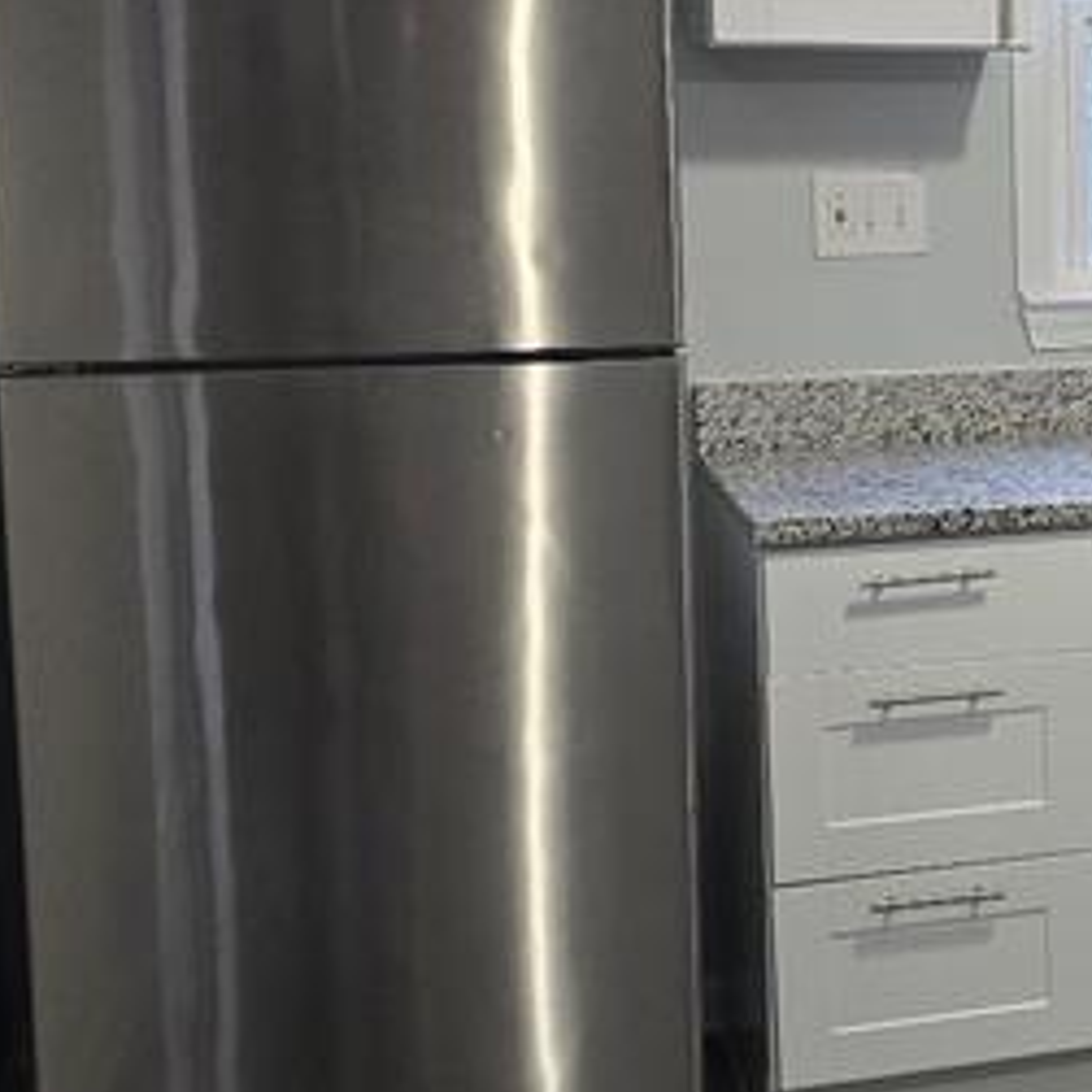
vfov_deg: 20.9
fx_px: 2962
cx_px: 1475
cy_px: 466
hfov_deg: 19.1
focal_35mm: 83
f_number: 1.7
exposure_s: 1/120
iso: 320
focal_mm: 6.3
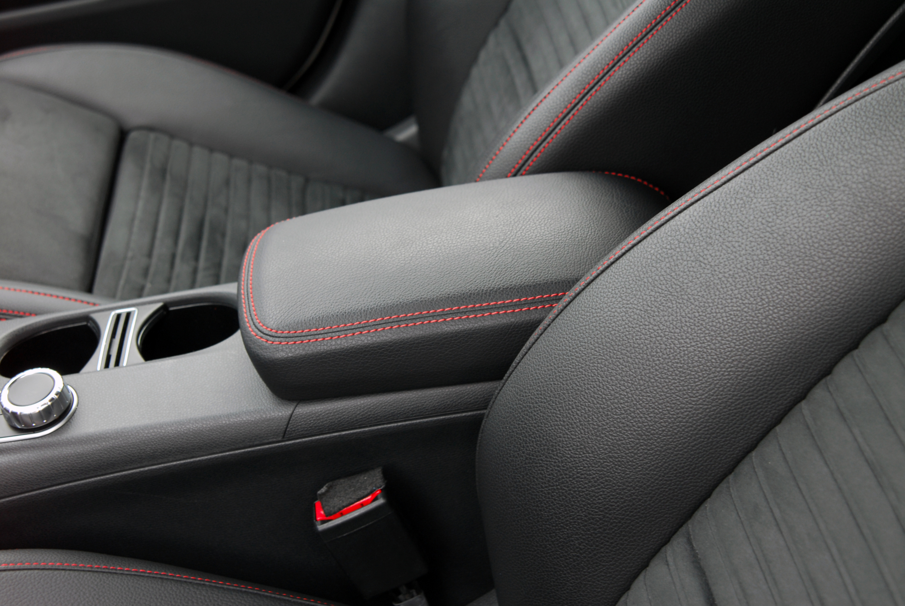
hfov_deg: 35.0
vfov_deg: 23.8
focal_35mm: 57
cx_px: 452
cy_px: 303
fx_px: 1435
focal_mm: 38
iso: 320
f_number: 5
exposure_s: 1/25
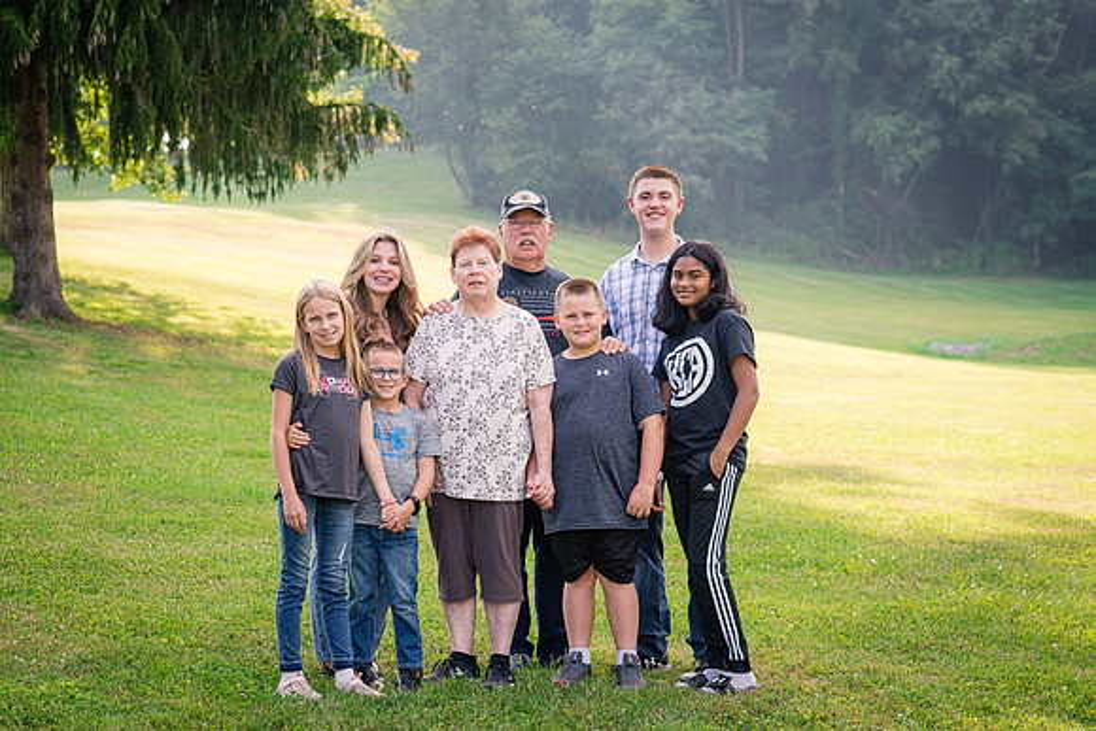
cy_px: 366
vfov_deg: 16.1
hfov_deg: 23.9
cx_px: 548
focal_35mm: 85
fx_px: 2588
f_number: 4.5
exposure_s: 1/400
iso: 400
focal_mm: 85
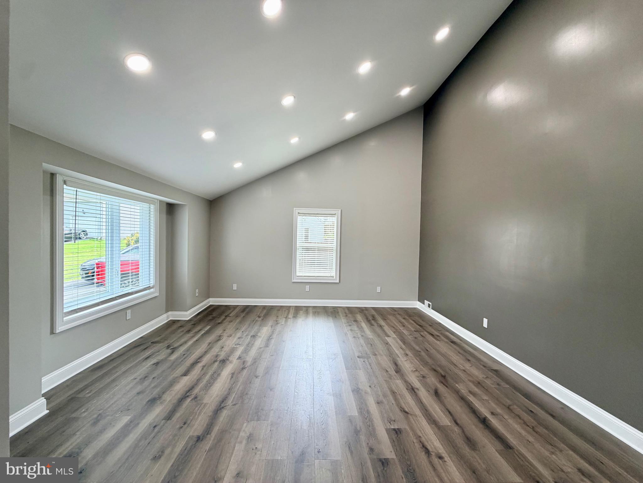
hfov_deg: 102.1
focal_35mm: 14
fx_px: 260
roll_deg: -1.8
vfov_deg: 85.7
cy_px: 242
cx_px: 322
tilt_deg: -0.6
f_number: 2.2
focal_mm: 2.22
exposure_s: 1/120
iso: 125
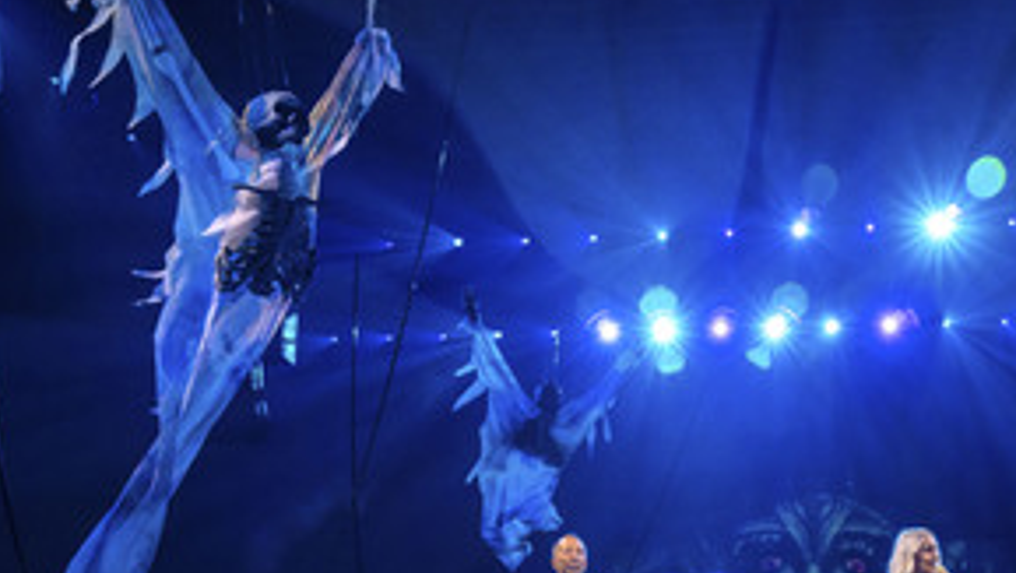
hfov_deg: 41.2
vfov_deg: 24.2
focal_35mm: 49
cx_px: 722
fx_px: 1321
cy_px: 443
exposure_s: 1/320
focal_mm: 30
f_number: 4
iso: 2500
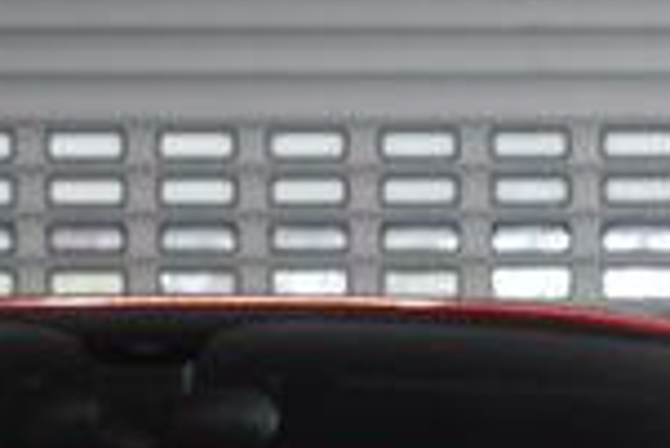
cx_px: 146
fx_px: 7750
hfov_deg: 4.9
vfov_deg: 3.3
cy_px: 1163
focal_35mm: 416
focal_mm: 60
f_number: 5.6
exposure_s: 1/50
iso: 500
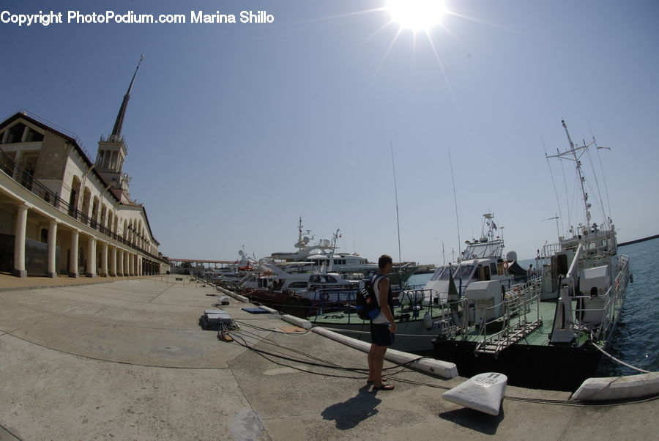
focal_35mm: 16
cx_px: 330
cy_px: 220
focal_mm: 10.5
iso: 125
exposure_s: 1/125
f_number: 22
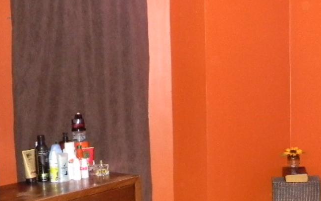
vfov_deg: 19.7
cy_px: 114
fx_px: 577
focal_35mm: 66
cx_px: 339
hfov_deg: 28.6
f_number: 3.5
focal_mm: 5
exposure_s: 1/26
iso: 517
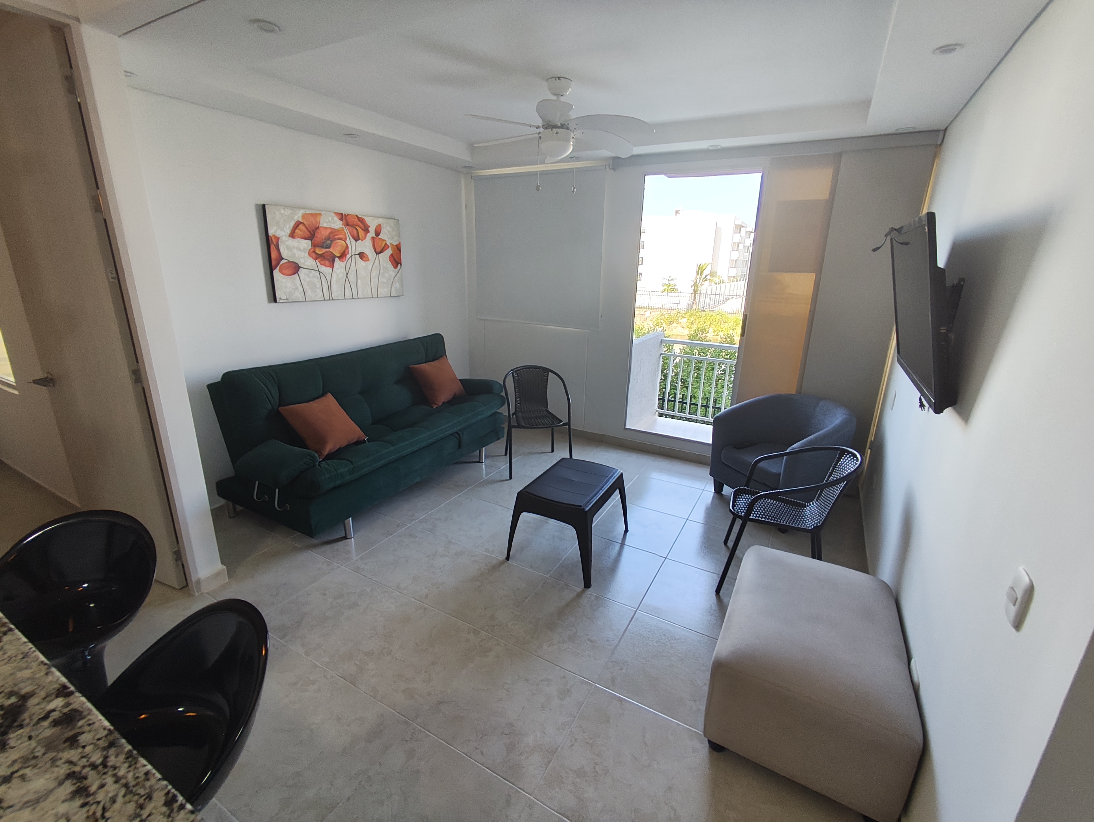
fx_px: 474
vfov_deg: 81.8
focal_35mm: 15
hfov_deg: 98.1
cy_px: 411
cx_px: 547
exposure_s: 1/120
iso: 250
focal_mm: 1.65
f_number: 2.2
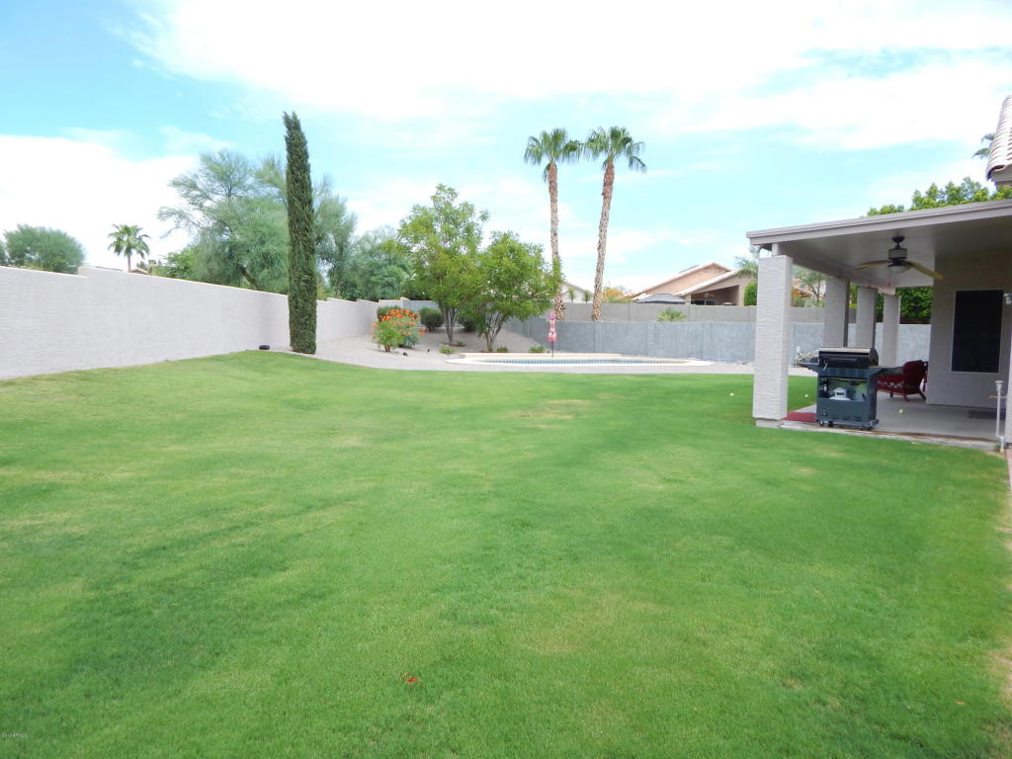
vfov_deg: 61.1
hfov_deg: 76.4
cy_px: 380
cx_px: 506
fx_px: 643
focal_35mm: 22
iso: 125
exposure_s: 1/800
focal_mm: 4
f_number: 3
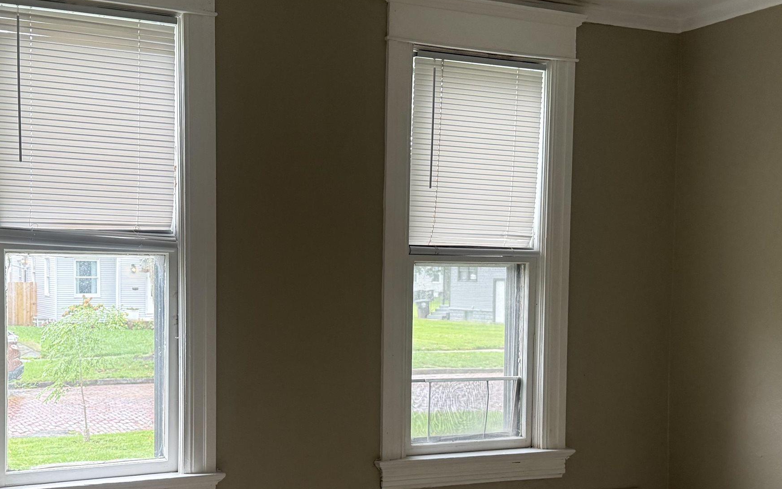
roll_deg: -1.7
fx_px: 959
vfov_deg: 28.4
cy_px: 328
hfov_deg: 44.0
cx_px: 294
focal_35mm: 45
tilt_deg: -2.3
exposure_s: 1/121
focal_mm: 6.76
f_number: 1.78
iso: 200
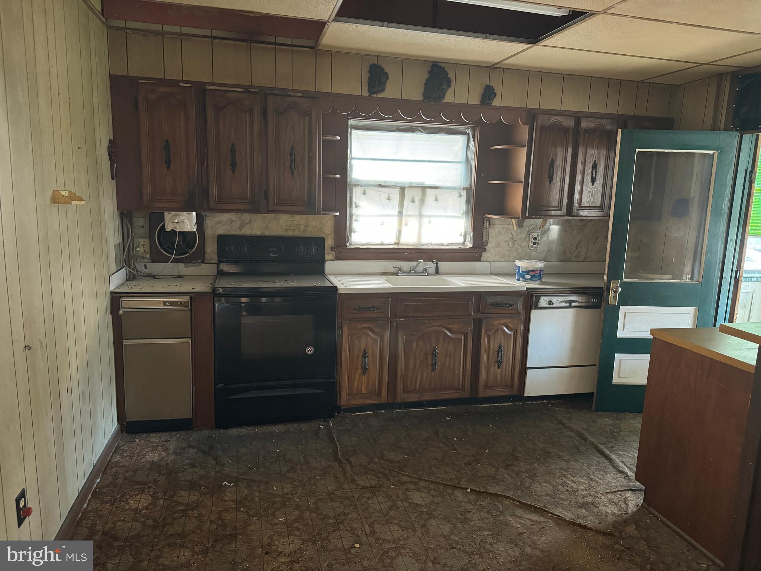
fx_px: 528
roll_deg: -1.8
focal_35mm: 24
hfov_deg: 71.6
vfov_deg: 56.8
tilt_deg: -10.1
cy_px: 286
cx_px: 380
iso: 1000
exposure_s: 1/40
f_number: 1.78
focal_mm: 6.86
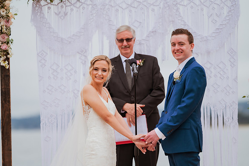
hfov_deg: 15.2
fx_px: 933
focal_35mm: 135
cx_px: 124
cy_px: 83
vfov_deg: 10.1
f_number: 1.8
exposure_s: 1/2000
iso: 500
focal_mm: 135
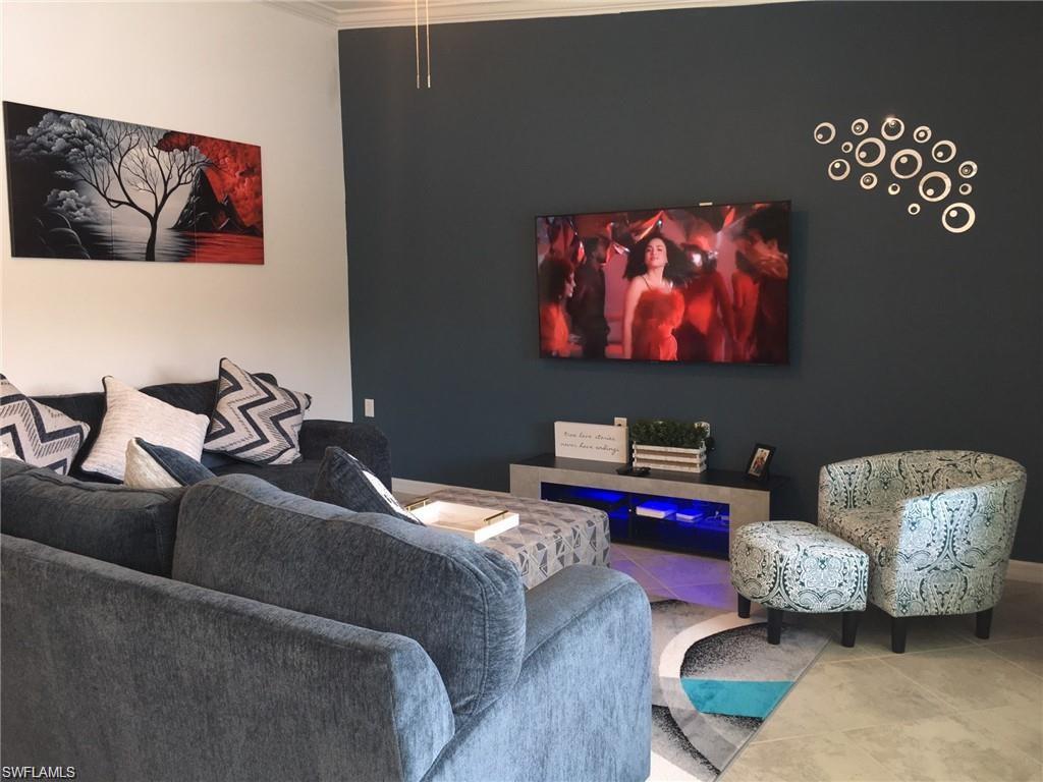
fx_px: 874
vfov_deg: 48.2
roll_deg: +0.6
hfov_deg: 61.7
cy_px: 391
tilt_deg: -7.0
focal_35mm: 29
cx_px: 522
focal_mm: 4.15
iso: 32
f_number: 2.2
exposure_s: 1/30
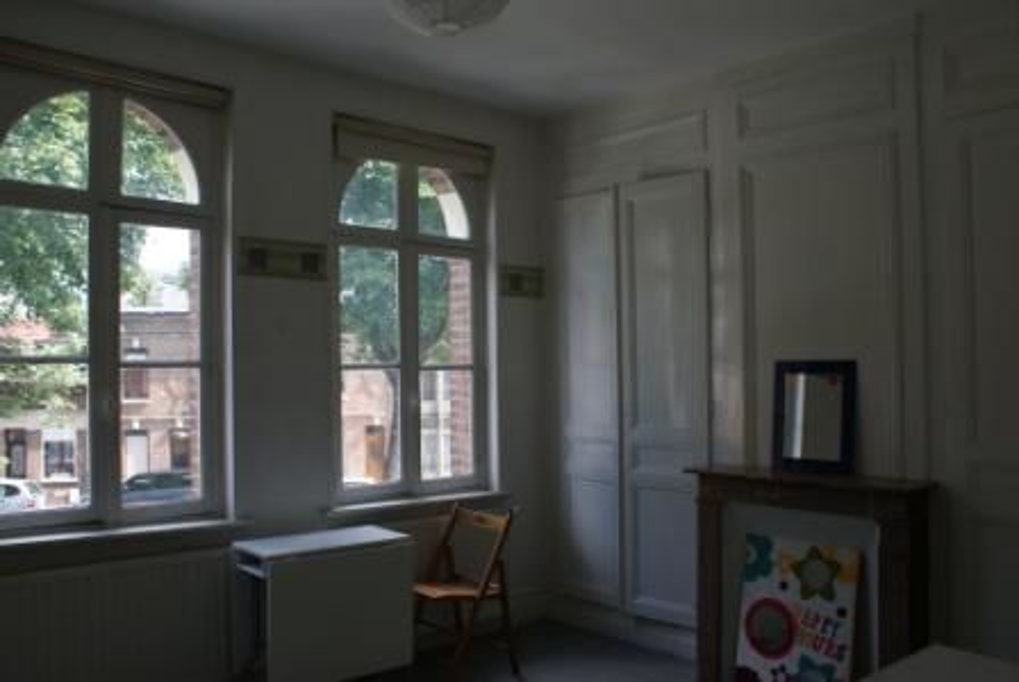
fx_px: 850
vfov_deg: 43.7
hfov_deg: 61.9
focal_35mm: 30
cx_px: 510
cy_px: 341
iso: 100
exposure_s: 1/50
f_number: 6.3
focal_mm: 20
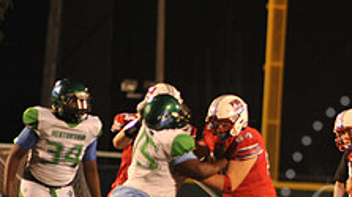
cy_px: 219
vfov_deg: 2.2
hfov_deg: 4.0
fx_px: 5083
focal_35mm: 545
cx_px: 429
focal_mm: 200
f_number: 2.8
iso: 2000
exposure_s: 1/200
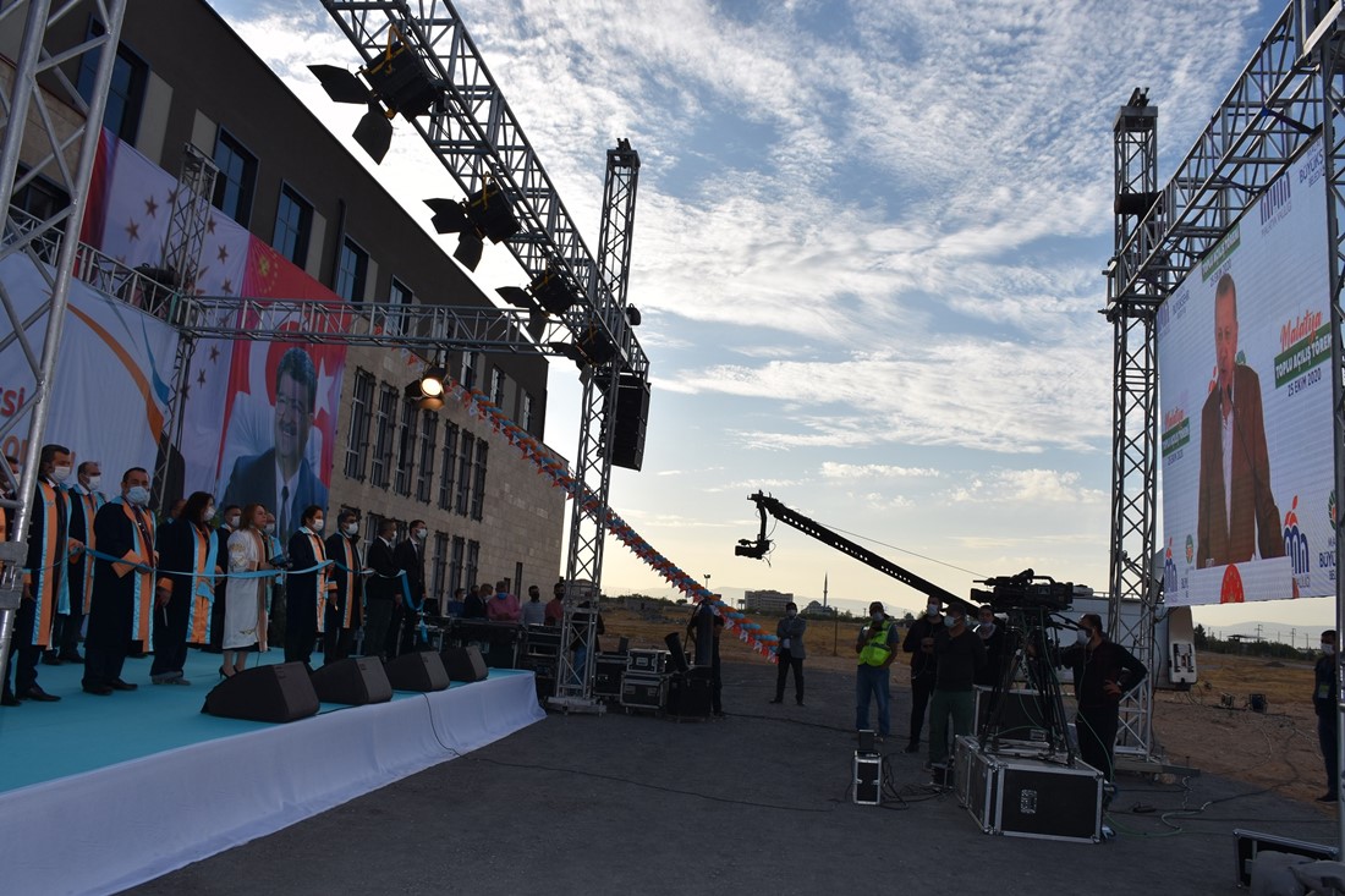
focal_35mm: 27
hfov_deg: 67.4
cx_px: 672
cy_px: 448
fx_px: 1009
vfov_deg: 47.9
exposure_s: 1/250
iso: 100
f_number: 10
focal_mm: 18
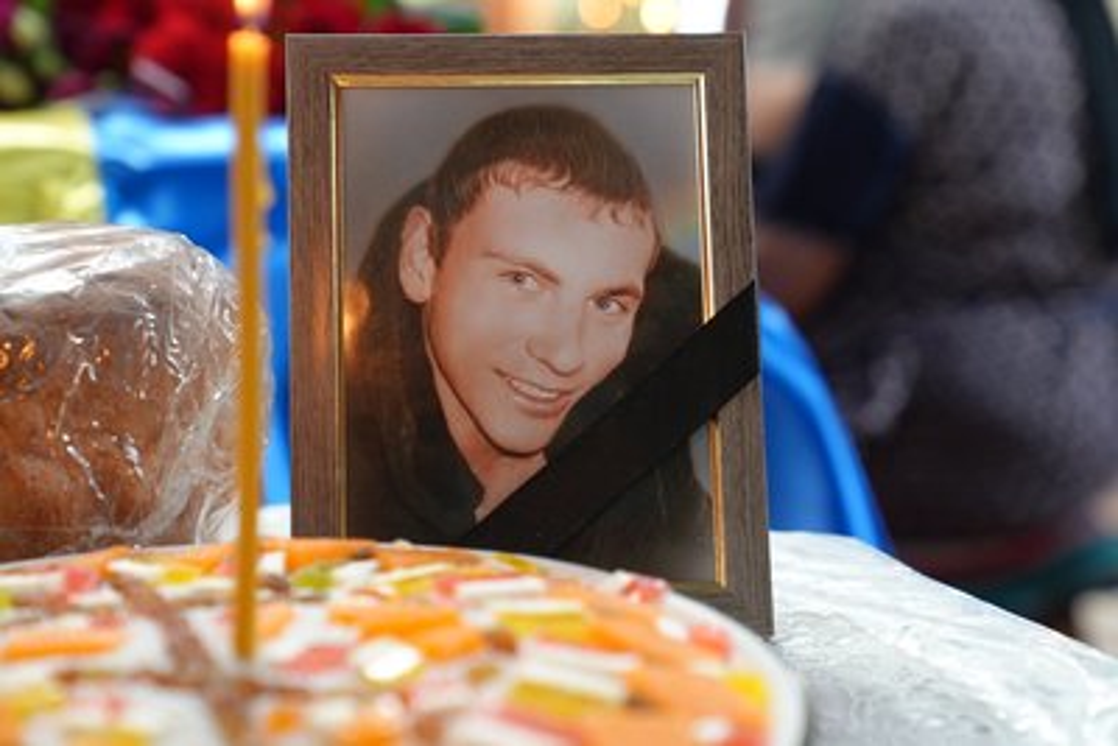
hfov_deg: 28.8
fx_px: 2175
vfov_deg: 19.5
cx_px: 559
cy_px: 373
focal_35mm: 70
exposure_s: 1/160
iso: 2000
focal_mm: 70
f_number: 4
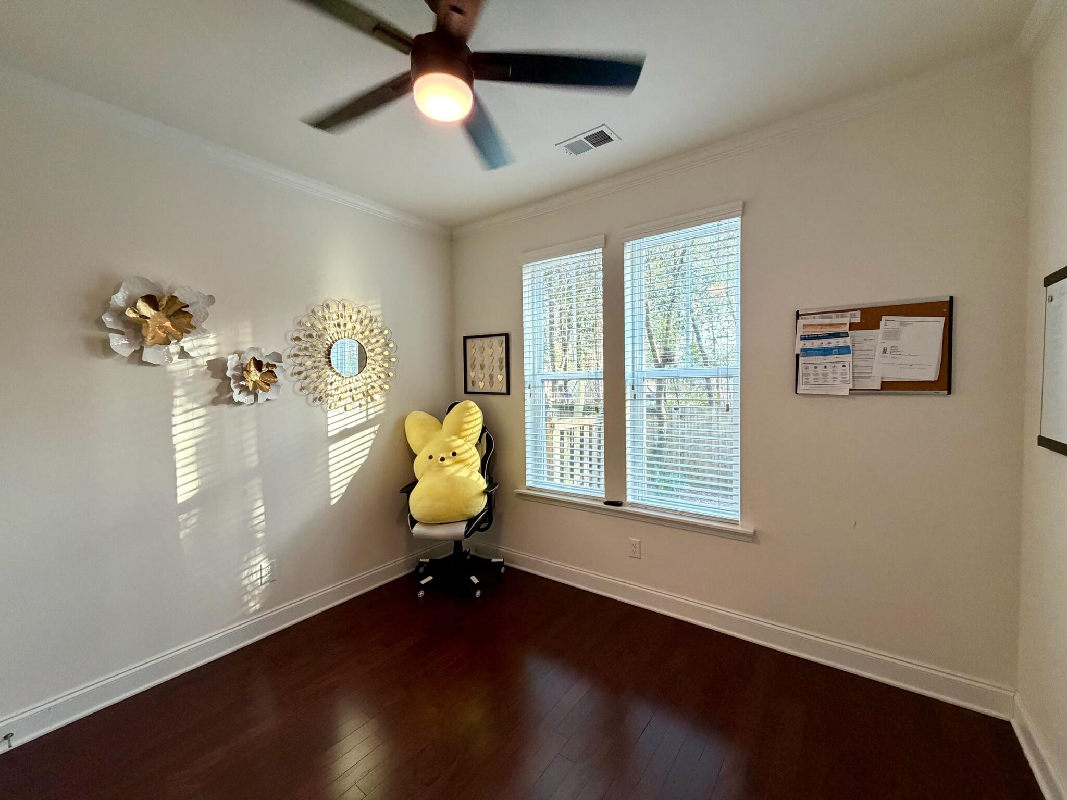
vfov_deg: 85.7
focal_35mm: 14
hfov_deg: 102.1
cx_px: 534
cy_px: 400
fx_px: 432
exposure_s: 1/60
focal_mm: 2.22
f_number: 2.2
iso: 320
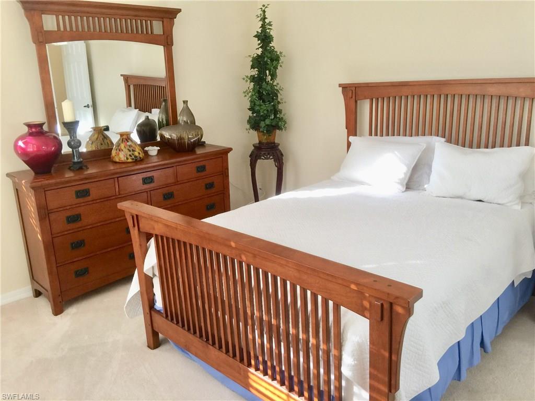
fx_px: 448
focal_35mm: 29
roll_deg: +1.2
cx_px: 268
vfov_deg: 48.2
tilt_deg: -15.7
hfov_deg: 61.7
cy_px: 200
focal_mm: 4.15
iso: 40
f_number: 2.2
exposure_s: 1/40
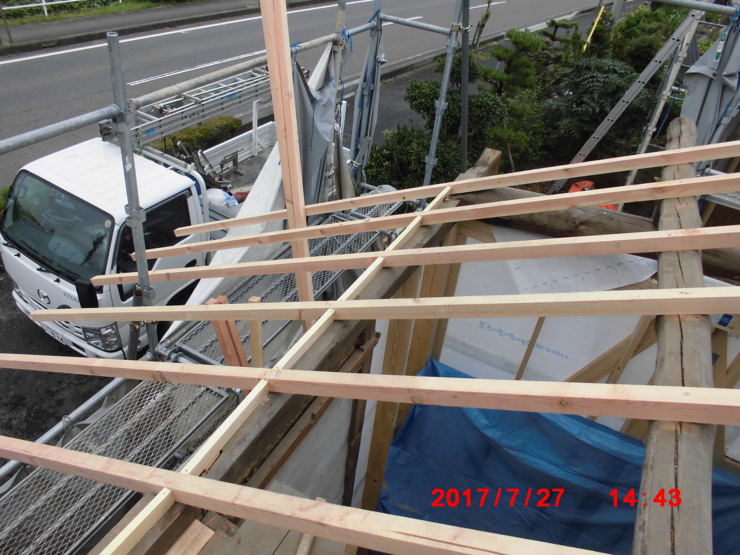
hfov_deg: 67.3
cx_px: 370
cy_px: 278
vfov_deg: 53.1
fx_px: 556
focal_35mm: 26
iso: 100
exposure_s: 1/320
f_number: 3.5
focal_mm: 4.6
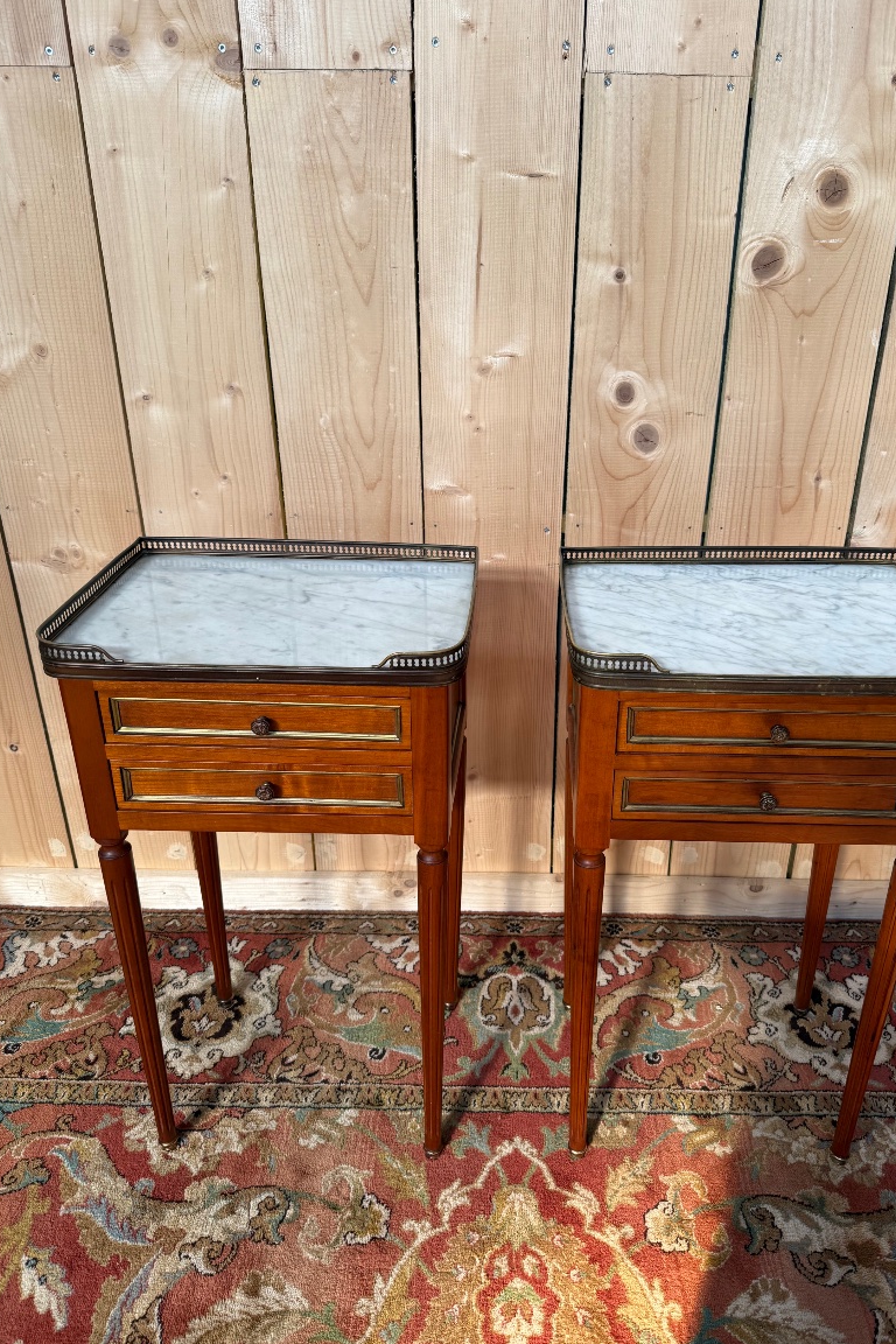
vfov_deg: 69.4
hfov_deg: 49.4
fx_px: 971
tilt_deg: -25.9
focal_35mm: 26
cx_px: 510
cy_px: 653
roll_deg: -1.0
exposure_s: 1/121
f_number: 1.78
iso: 64
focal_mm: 6.76
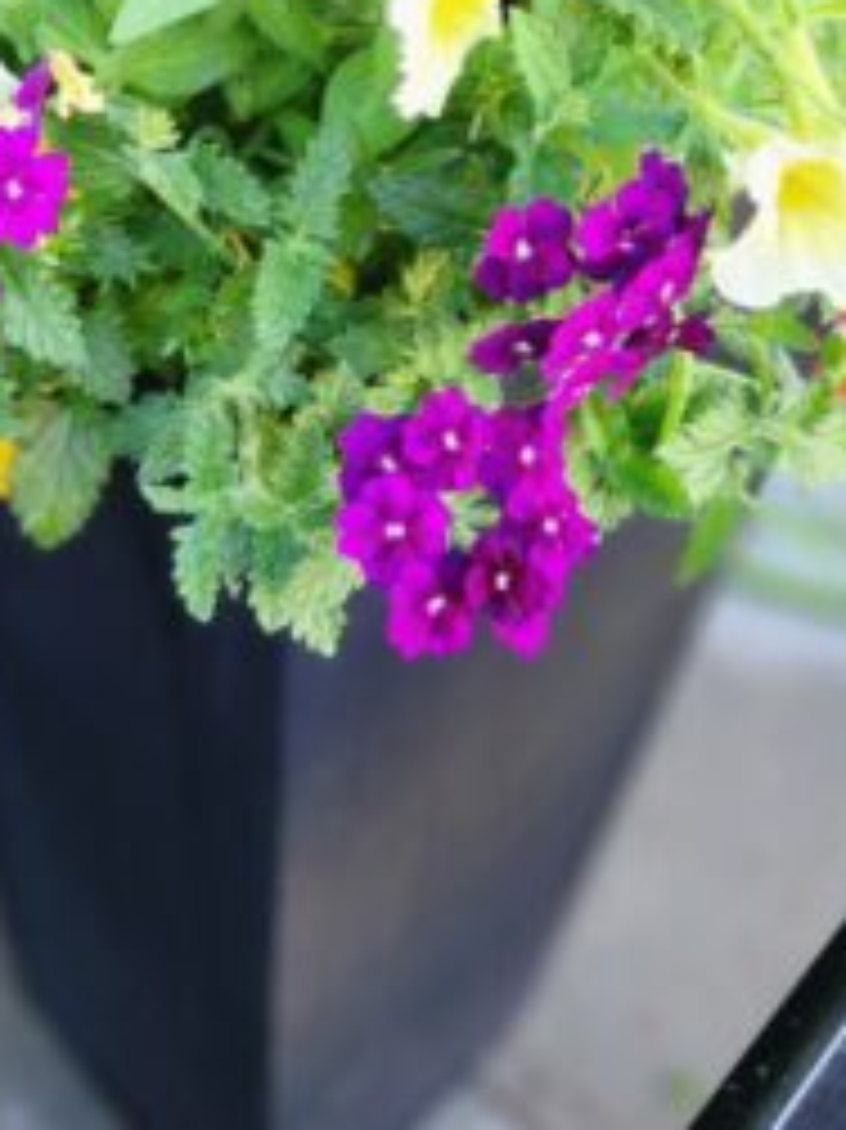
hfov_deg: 32.7
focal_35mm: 44
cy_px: 230
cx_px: 328
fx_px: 1435
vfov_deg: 41.2
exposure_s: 1/120
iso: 64
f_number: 1.8
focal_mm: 5.4
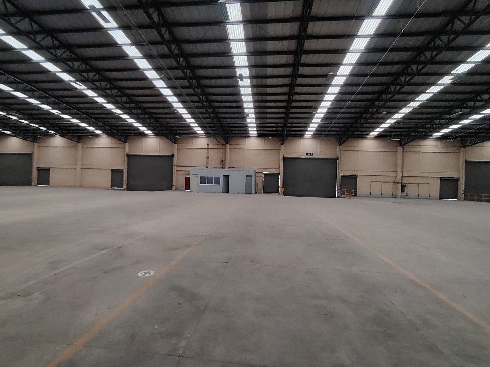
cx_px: 245
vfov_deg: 74.7
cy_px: 184
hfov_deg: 91.0
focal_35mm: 17
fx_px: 241
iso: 277
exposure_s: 1/50
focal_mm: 1.42
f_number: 2.2
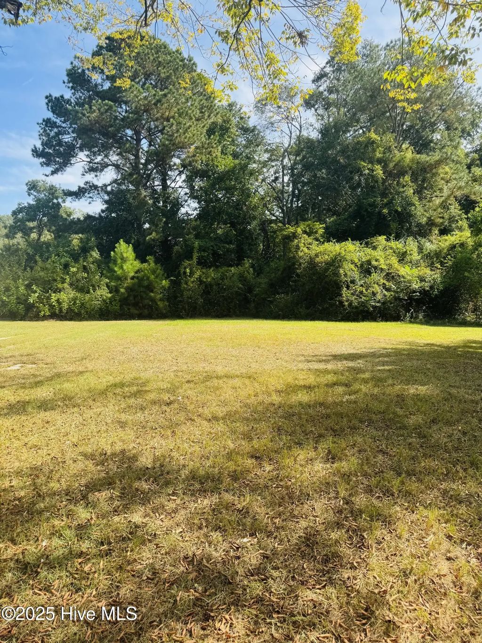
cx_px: 241
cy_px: 322
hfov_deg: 56.8
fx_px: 446
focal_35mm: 24
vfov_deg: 71.6
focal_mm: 6.76
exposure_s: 1/1261
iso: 80
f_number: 1.78
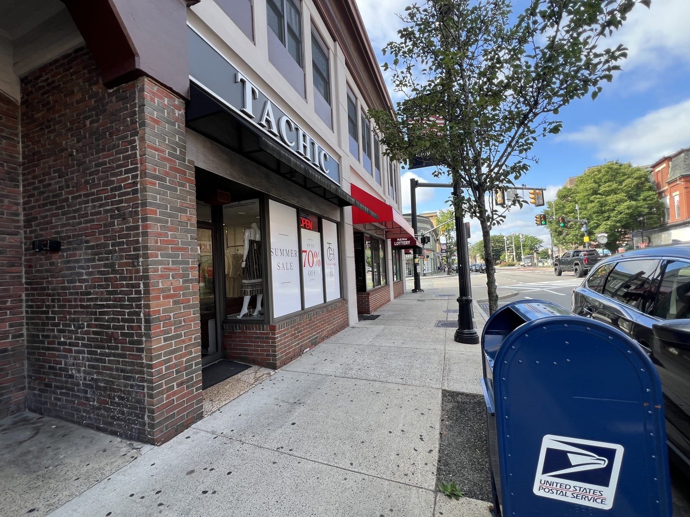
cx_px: 345
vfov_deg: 89.9
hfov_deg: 106.2
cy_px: 258
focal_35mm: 13
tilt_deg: +2.3
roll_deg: +1.9
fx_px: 259
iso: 32
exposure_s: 1/355
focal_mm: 1.57
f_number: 1.8
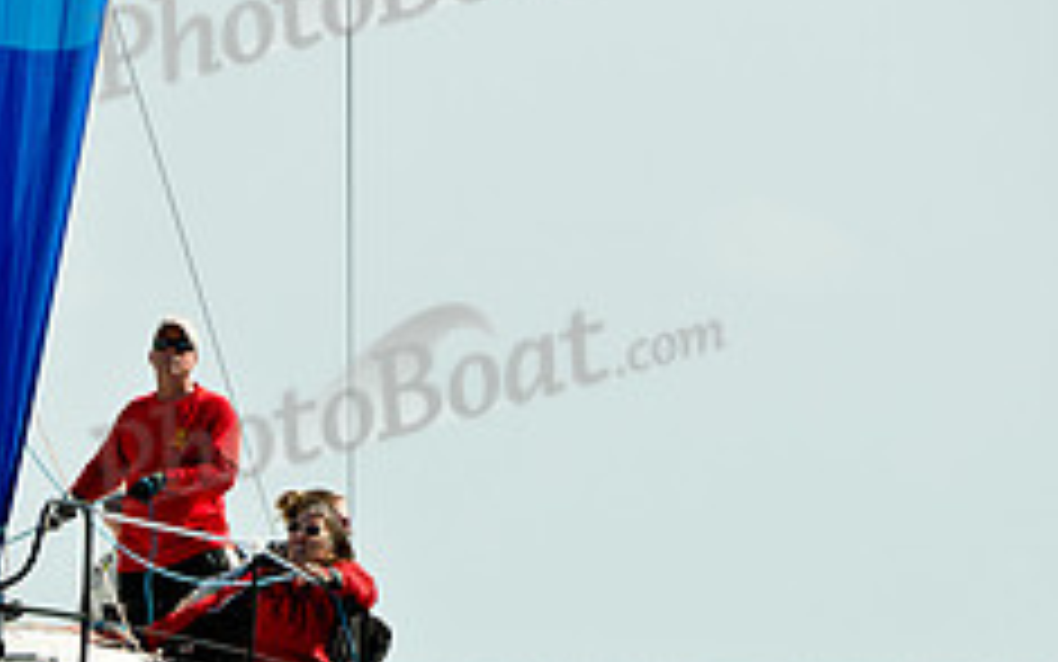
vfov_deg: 1.5
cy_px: 696
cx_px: -142
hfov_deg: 2.3
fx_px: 25784
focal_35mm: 894
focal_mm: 340
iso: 400
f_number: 10
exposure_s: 1/1250
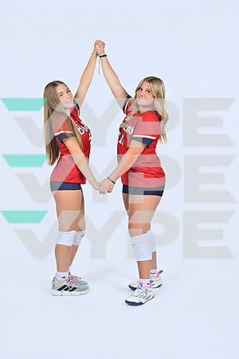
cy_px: 180
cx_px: 120
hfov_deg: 31.2
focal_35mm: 43
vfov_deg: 45.4
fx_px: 428
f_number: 7.1
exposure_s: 1/200
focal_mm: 43
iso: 160
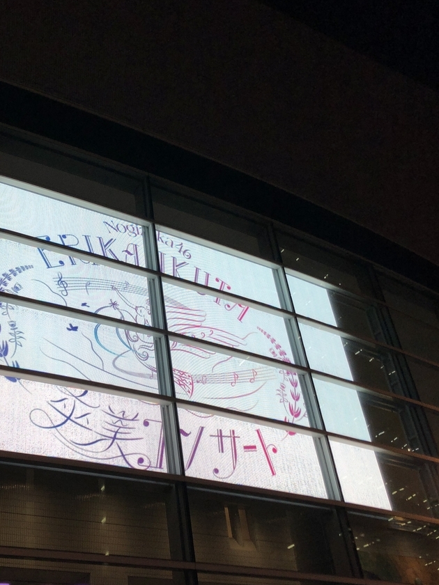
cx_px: 130
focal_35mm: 40
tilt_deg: +32.1
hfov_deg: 35.4
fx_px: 676
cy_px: 327
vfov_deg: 46.7
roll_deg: +2.9
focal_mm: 4
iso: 32
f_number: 1.8
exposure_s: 1/100
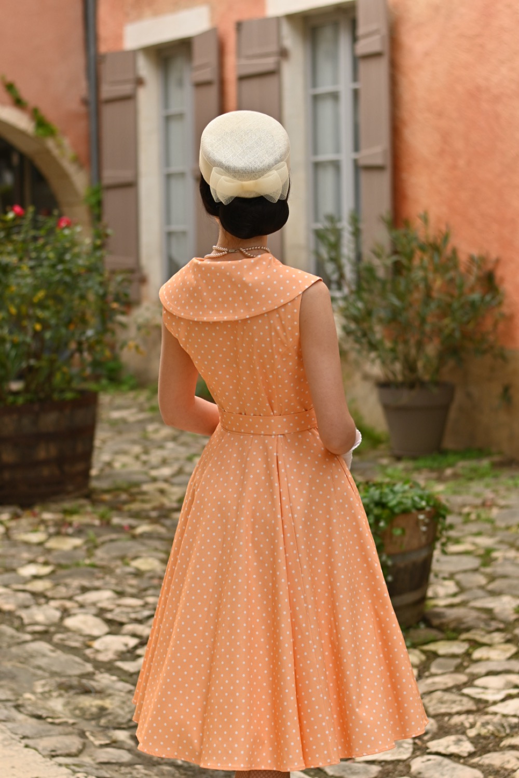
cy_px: 389
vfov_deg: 27.0
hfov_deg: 18.2
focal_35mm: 75
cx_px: 260
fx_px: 1622
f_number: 2.8
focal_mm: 50
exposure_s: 1/1000
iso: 200
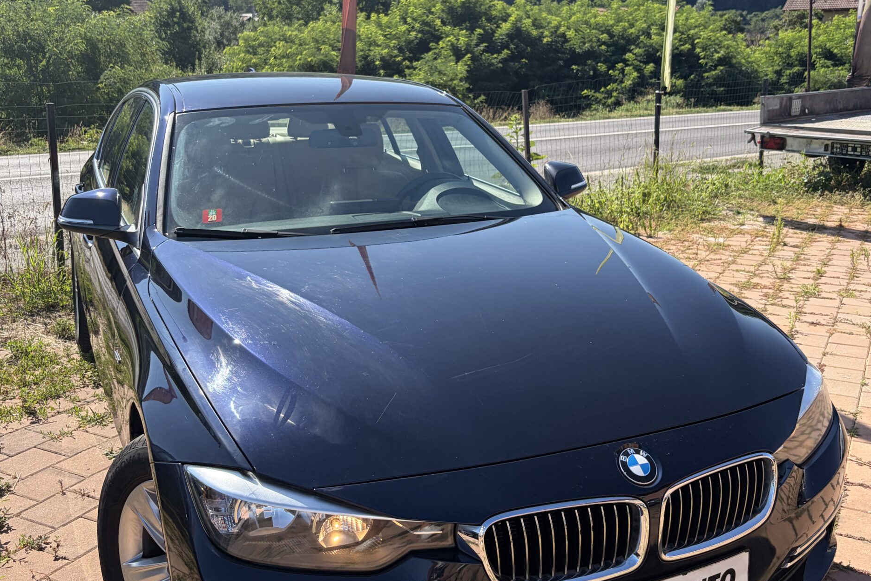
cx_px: 446
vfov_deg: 35.7
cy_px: 215
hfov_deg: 51.9
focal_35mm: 37
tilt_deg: -9.7
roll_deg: +0.5
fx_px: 895
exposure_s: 1/2747
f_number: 1.6
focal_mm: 5.96
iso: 50
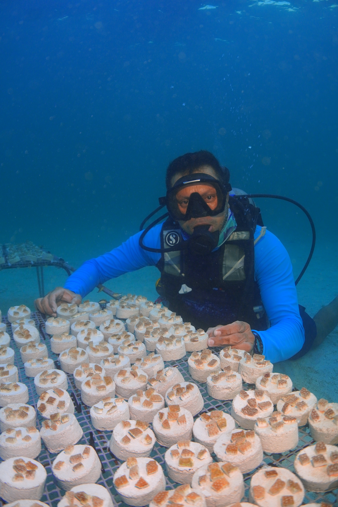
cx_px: 169
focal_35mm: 42
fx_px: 591
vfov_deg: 46.4
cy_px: 254
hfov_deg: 31.9
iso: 400
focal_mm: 28
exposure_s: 1/50
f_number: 5.6
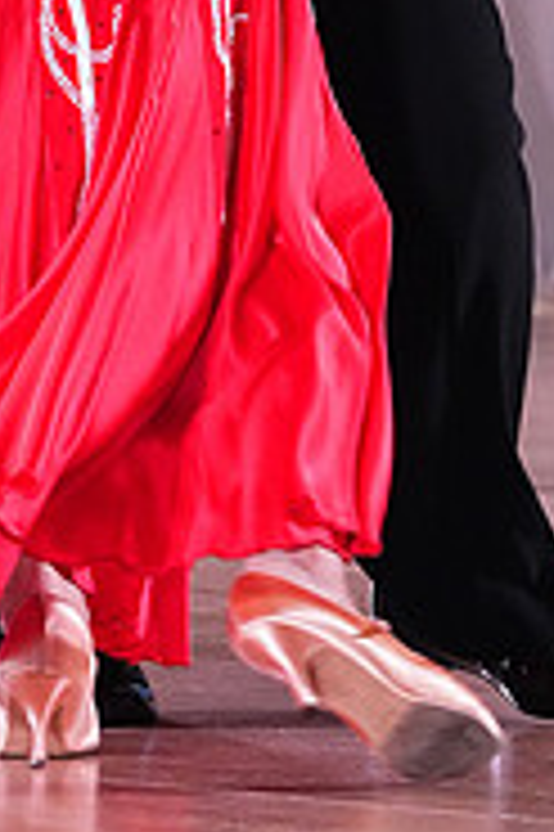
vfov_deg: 4.7
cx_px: 74
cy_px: -360
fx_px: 10175
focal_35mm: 440
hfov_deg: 3.1
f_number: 6.3
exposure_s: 1/320
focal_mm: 140
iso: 8000
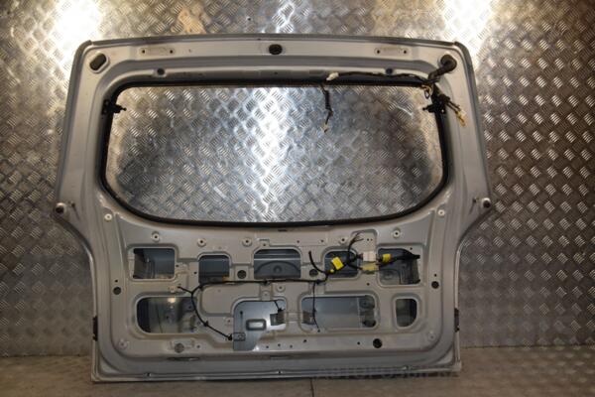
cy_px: 198
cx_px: 298
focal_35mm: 33
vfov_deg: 40.0
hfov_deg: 57.2
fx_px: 545
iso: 800
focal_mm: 22
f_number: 9
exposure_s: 1/200
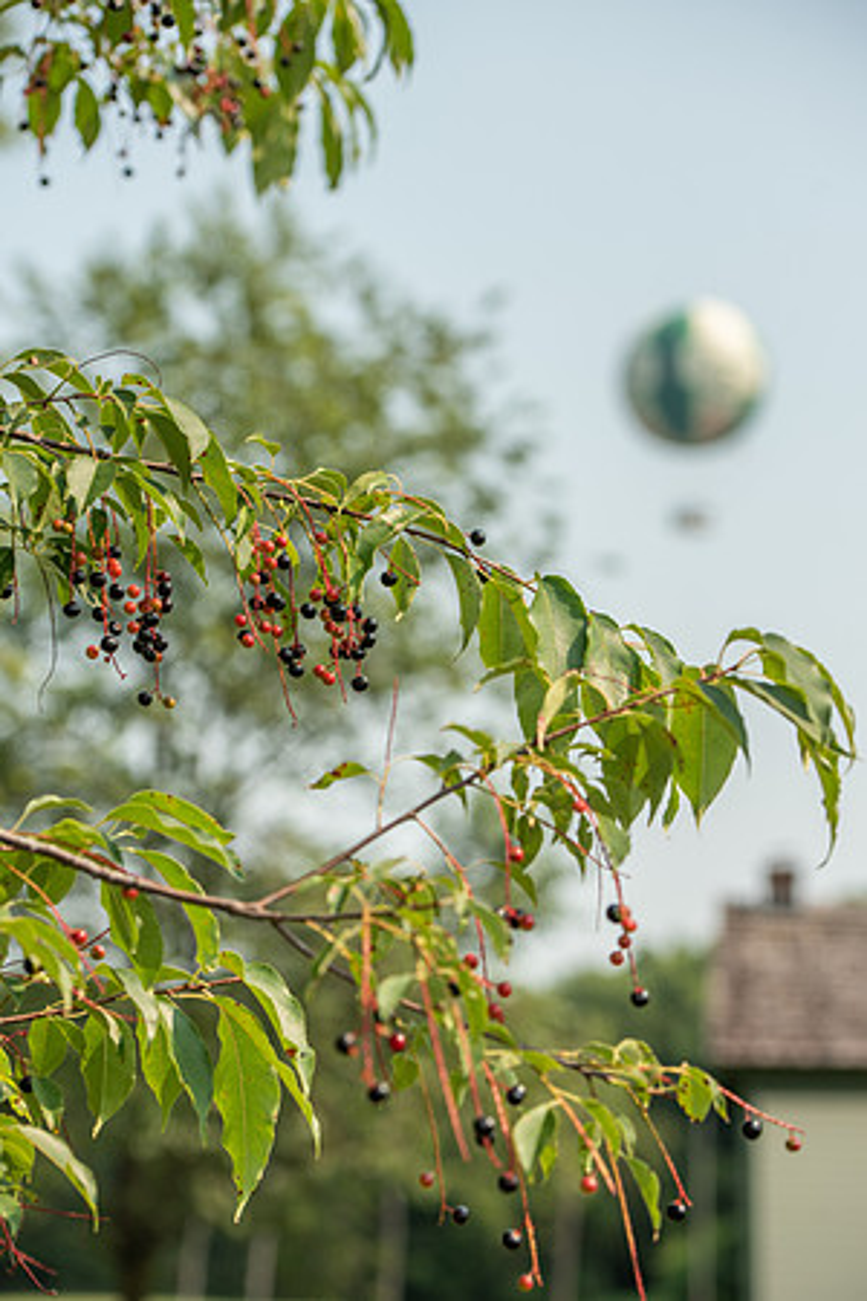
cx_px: 434
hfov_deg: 14.9
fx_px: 3323
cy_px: 650
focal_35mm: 92
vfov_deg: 22.1
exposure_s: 1/1250
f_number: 5
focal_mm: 92
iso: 160
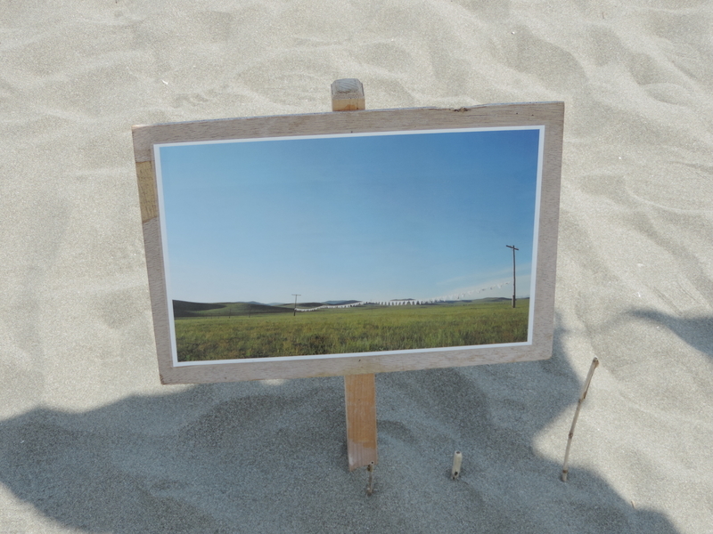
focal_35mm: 85
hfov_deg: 23.0
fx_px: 1751
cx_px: 356
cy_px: 267
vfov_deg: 17.4
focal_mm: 15.1
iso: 80
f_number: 4
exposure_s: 1/500
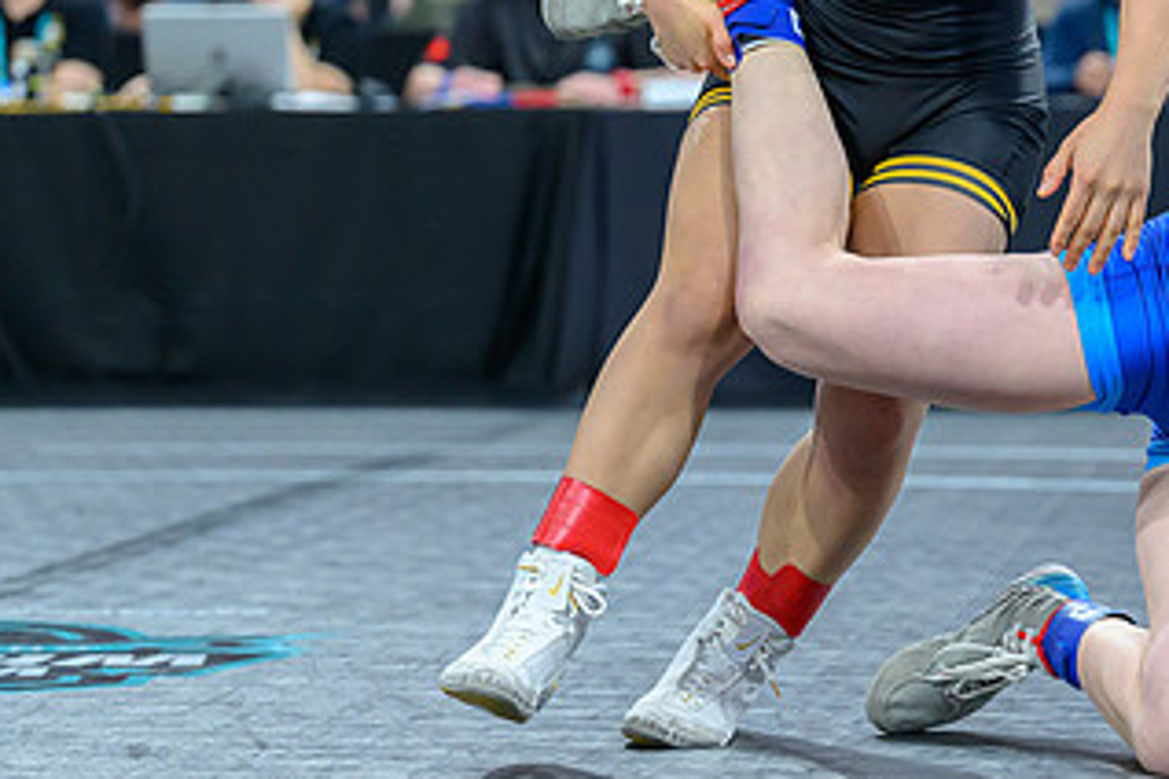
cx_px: 797
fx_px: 5682
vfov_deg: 7.8
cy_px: 272
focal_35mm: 175
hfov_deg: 11.7
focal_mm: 85
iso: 3600
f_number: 2.8
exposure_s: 1/800
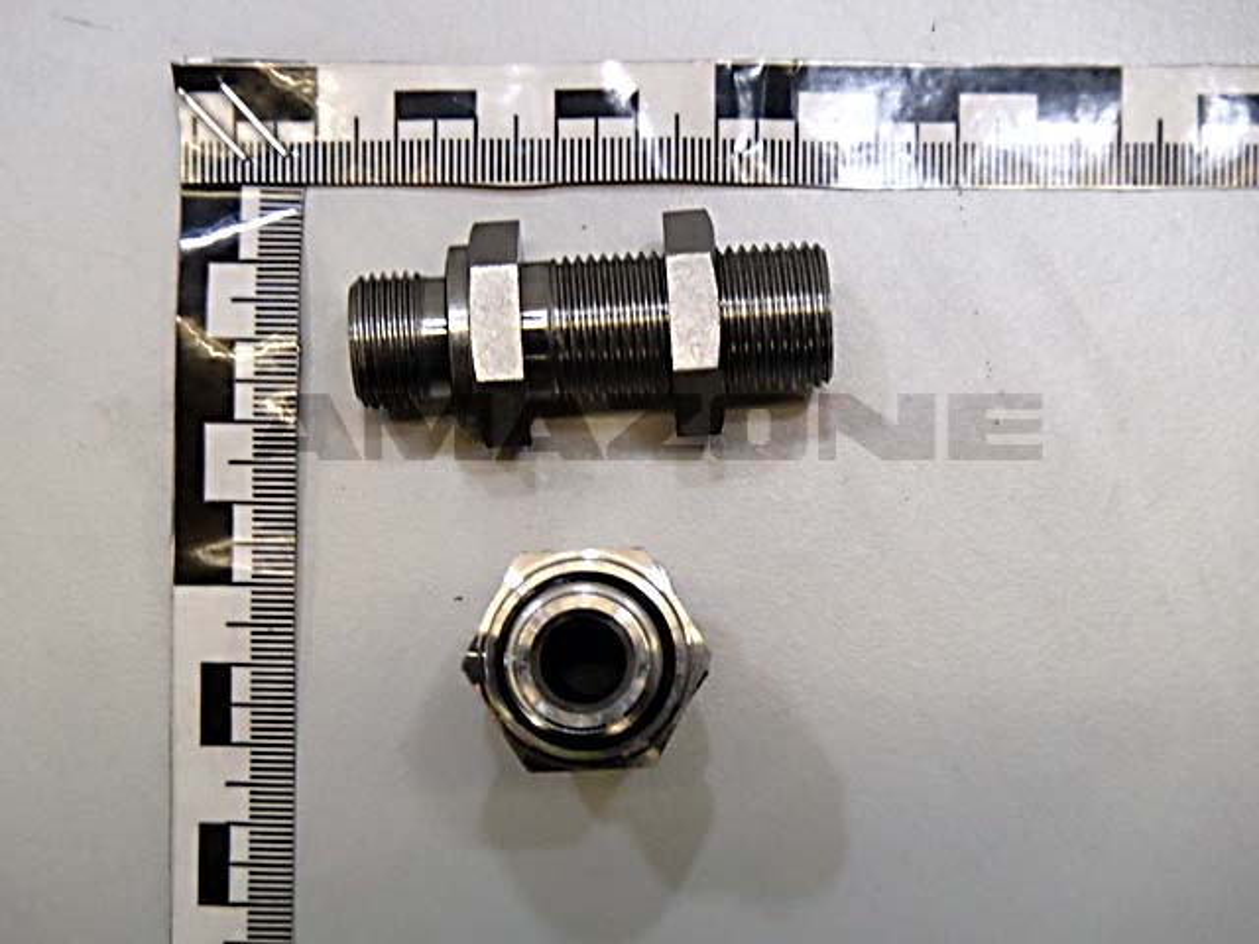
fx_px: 2655
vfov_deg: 20.2
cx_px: 630
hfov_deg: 26.7
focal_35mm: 73
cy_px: 472
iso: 800
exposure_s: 1/60
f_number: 5.7
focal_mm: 13.09
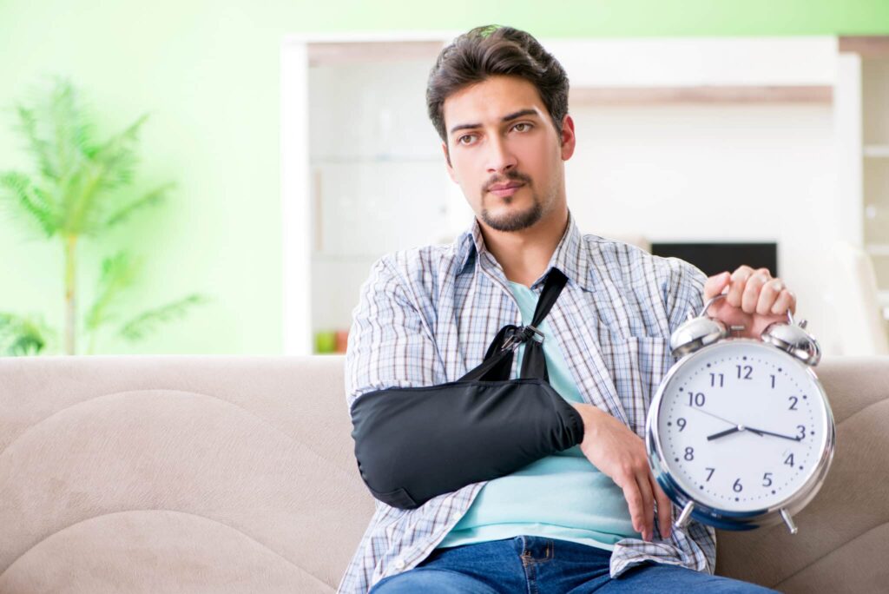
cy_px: 297
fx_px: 2594
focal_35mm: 105
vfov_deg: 13.1
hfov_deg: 19.4
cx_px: 444
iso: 160
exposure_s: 1/100
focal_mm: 105
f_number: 5
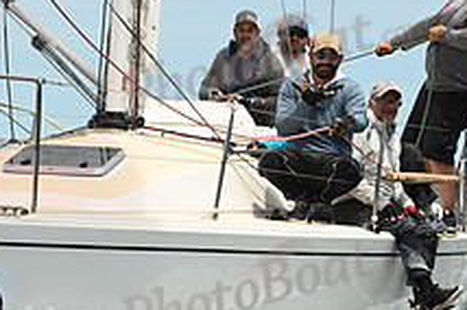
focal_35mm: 258
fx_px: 3342
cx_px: 11
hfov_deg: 8.0
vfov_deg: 5.3
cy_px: 202
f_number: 9
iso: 320
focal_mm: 95
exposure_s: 1/1000
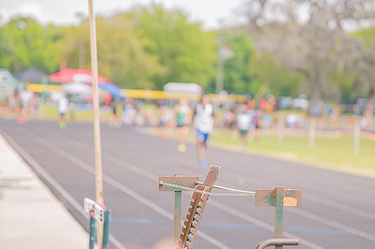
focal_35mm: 169
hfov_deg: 12.2
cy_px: 132
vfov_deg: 8.1
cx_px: 197
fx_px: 1759
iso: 200
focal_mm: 120
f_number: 4
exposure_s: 1/200
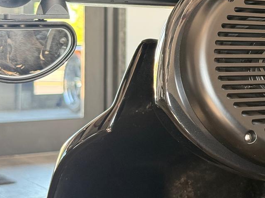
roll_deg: -0.3
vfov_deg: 15.3
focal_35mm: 96
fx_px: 735
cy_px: 35
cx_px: 246
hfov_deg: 20.0
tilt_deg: +1.4
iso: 200
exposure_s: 1/60
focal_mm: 6.76
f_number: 1.78
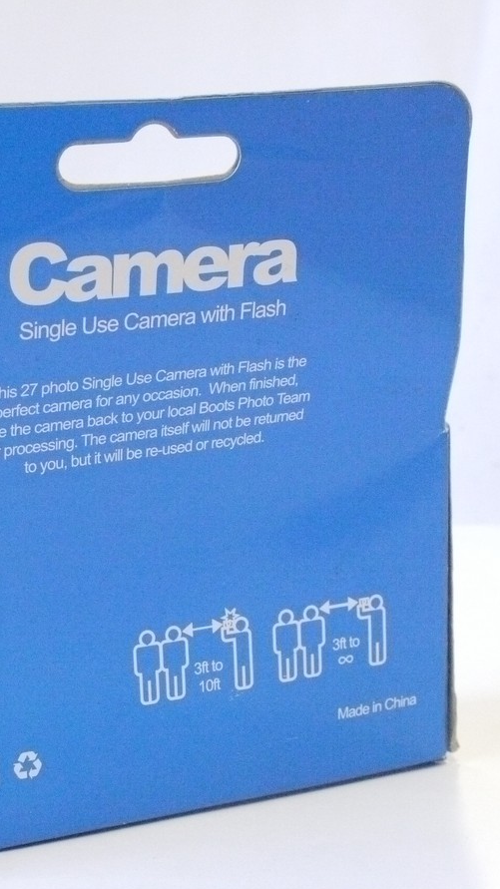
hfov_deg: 13.7
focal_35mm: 88
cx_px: 134
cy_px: 448
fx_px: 2075
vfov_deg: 24.2
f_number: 9
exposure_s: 1/100
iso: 3200
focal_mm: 30
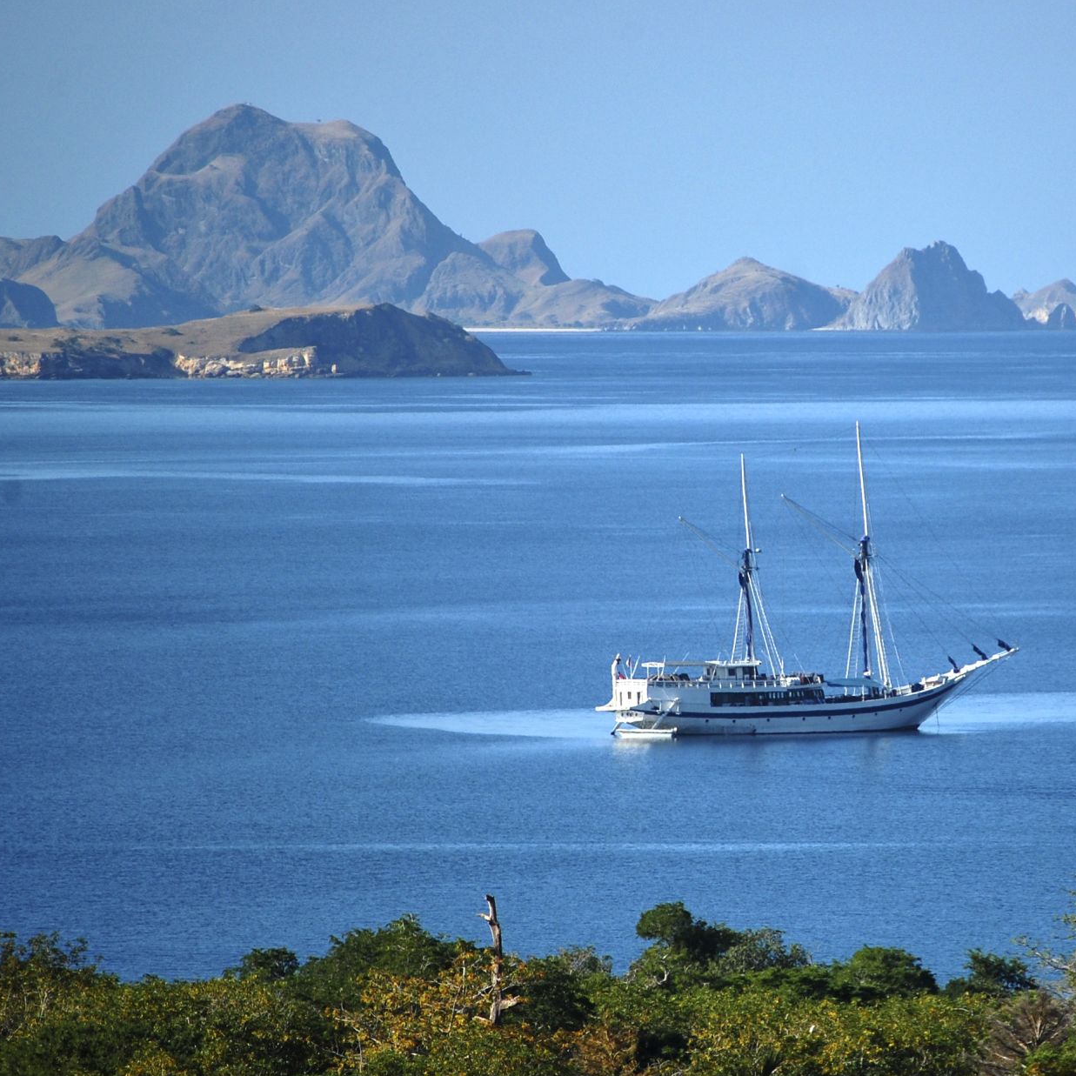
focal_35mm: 412
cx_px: 821
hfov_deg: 4.3
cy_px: 577
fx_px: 14489
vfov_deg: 4.3
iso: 200
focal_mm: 200
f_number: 5.6
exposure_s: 1/1000
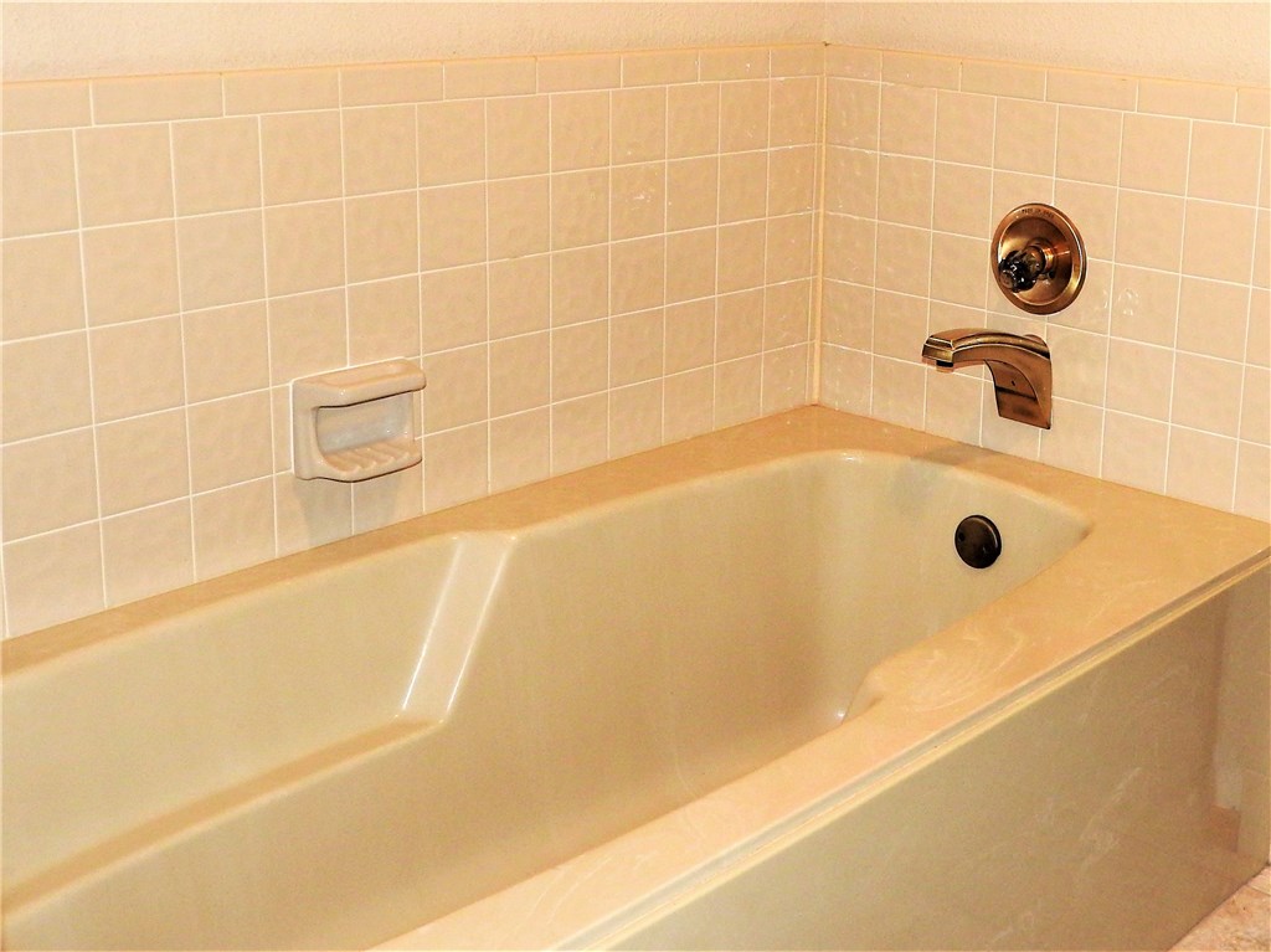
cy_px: 476
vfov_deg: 46.8
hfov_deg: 60.0
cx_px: 636
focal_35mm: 30
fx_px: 1101
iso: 200
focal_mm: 5.4
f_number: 3.5
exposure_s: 1/30
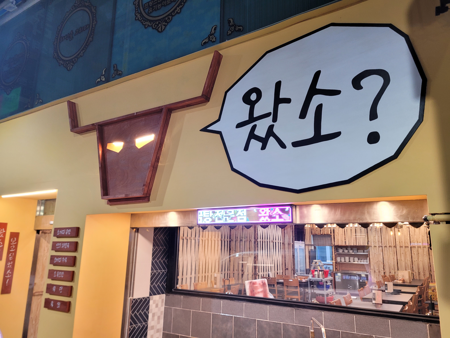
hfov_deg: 67.3
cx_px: 225
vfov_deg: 53.1
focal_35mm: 26
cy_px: 169
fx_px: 338
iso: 250
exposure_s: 1/60
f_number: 1.8
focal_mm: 5.4
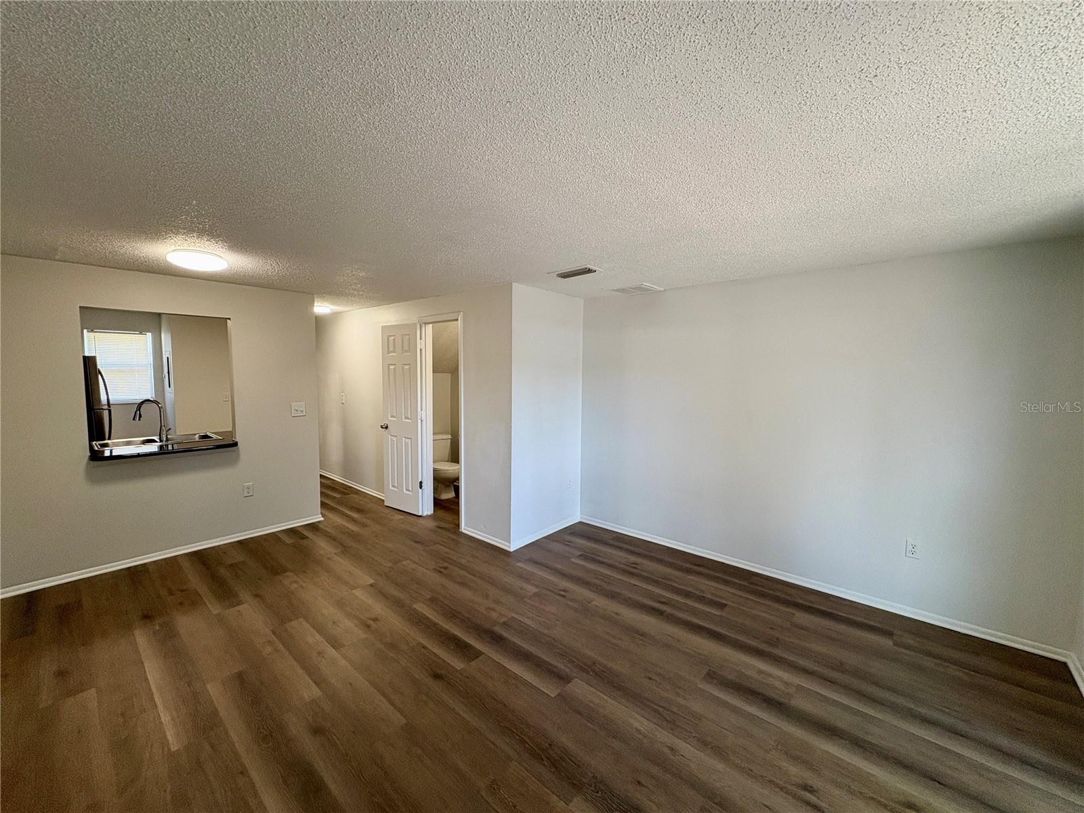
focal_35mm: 14
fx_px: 438
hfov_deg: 102.1
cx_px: 542
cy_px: 406
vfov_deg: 85.7
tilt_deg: -4.8
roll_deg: +0.0
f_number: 2.2
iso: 125
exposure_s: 1/60
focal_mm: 2.22
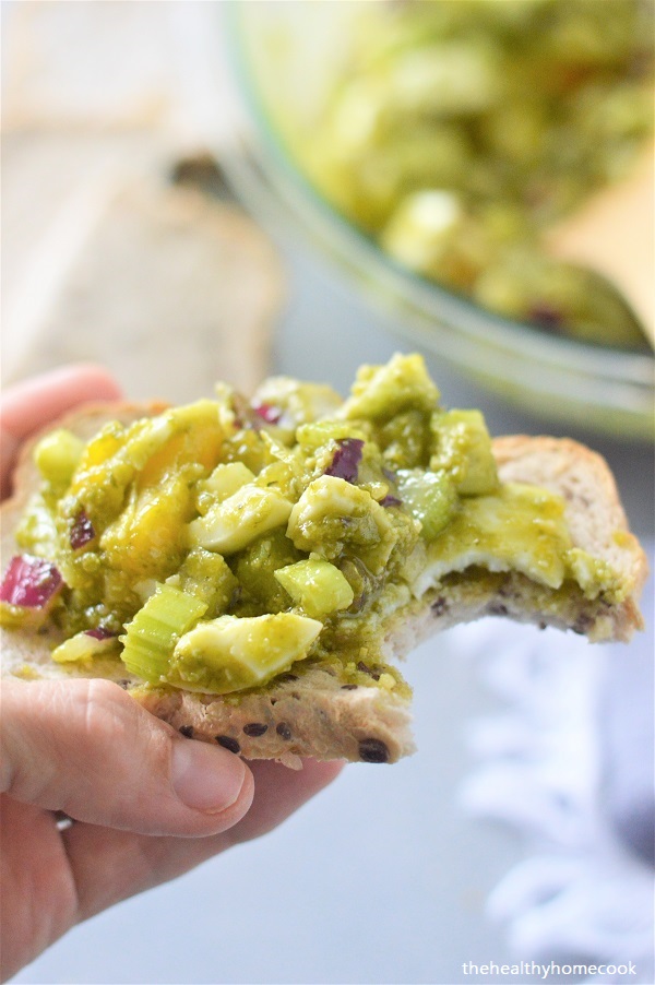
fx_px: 2050
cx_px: 328
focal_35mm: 75
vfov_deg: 27.0
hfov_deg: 18.2
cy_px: 492
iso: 1250
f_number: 2.8
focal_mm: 50
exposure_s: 1/500
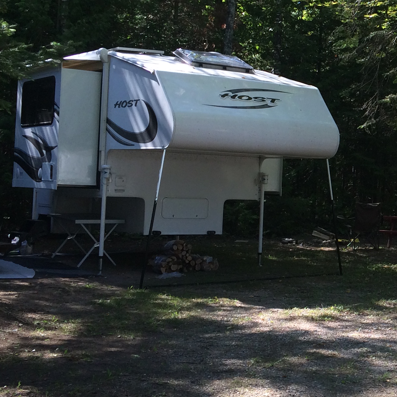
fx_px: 895
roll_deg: -2.6
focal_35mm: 69
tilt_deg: -2.3
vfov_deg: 25.0
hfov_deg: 22.4
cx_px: 517
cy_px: 172
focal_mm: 4.15
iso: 32
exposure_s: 1/357
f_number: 2.2
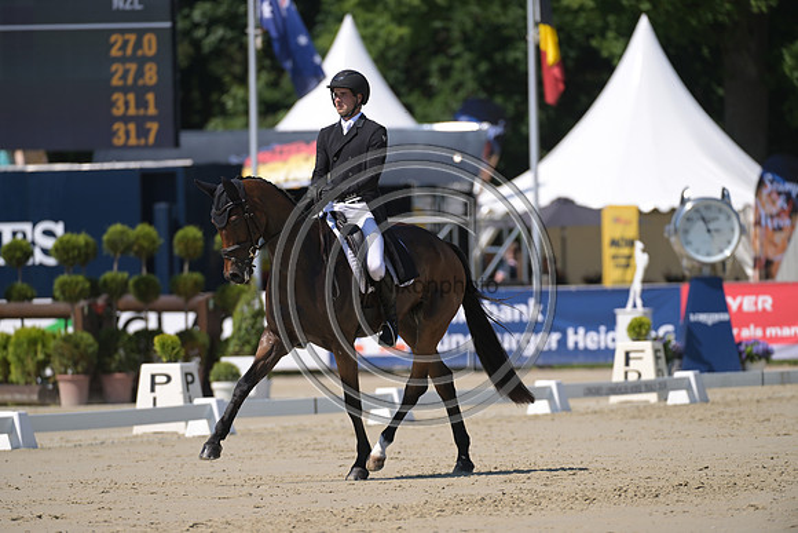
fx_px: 7981
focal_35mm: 360
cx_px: 399
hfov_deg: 5.7
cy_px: 266
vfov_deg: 3.8
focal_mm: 360
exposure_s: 1/1250
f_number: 5
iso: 180
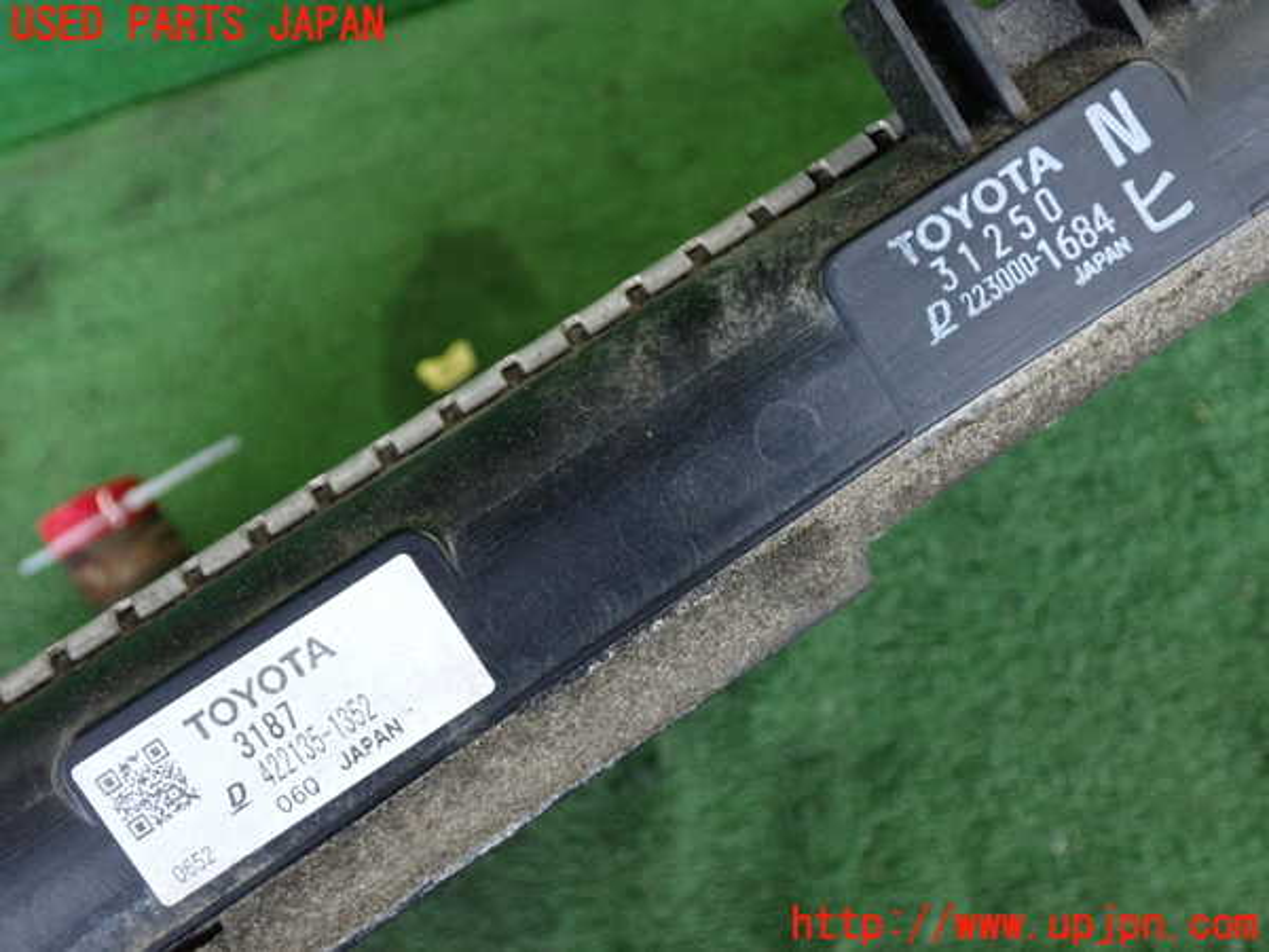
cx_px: 634
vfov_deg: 39.7
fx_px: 1320
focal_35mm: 36
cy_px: 476
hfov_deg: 51.4
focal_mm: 6.37
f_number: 2.5
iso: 1000
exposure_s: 1/125
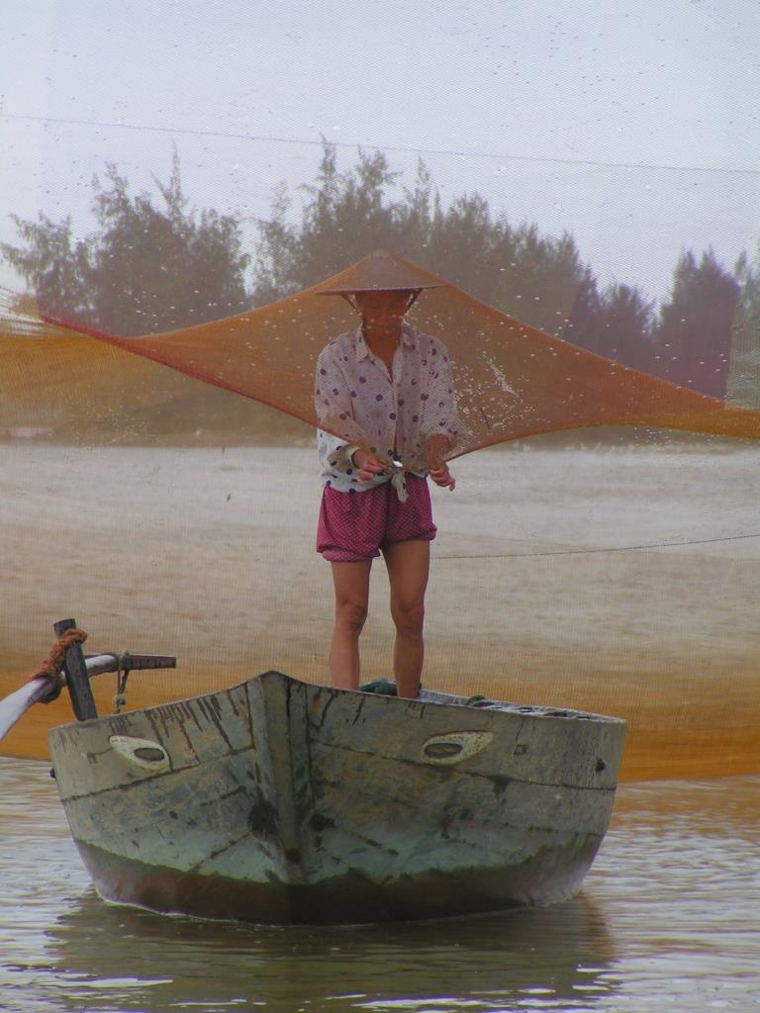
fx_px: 8284
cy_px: 506
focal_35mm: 283
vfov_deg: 7.0
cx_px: 380
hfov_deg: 5.3
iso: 50
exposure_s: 1/500
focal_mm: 43.3
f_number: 4.5
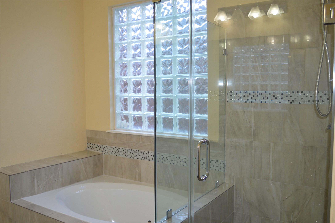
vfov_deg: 39.9
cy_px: 112
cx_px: 168
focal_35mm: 33
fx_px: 307
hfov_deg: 57.3
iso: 400
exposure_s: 1/80
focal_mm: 22
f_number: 4
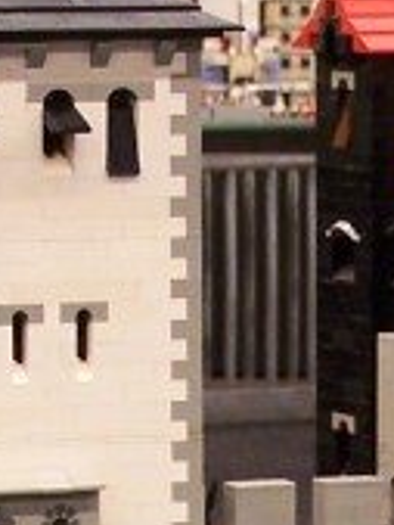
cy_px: 854
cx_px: 230
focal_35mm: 387
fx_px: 5866
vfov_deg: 5.1
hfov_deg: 3.8
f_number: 3.2
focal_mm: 10.7
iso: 80
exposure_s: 1/2
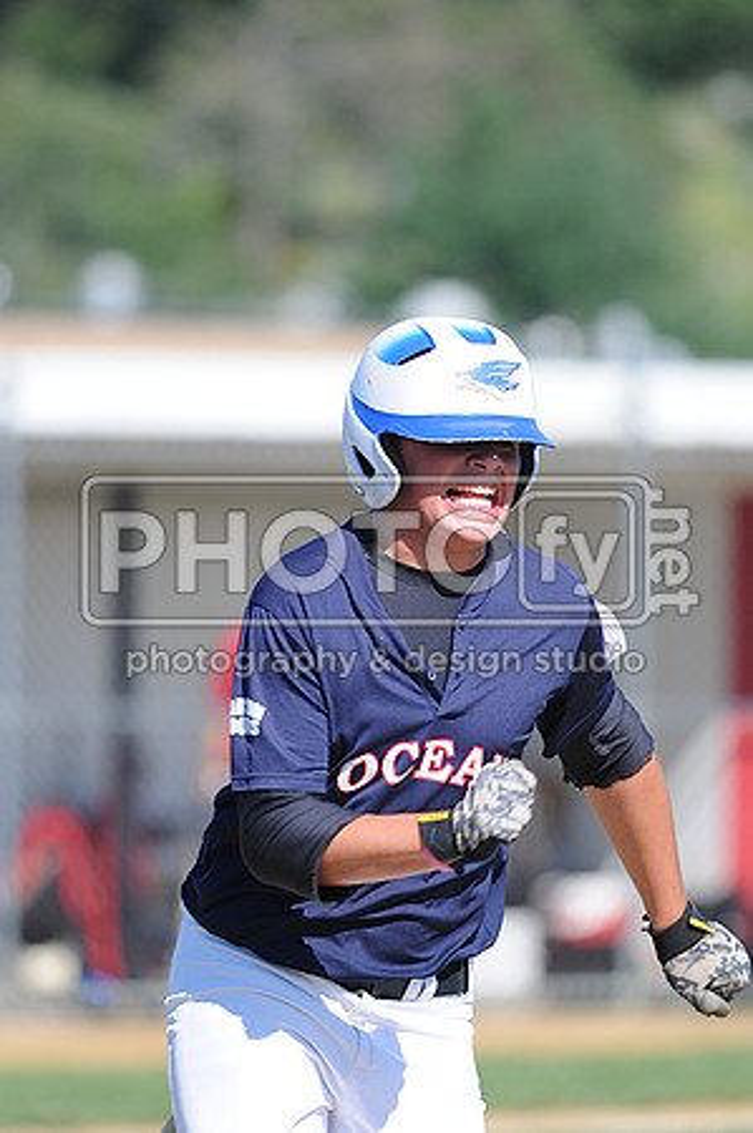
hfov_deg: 3.0
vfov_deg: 4.6
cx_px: 376
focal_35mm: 450
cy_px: 566
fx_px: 14150
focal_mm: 300
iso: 200
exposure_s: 1/1250
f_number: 4
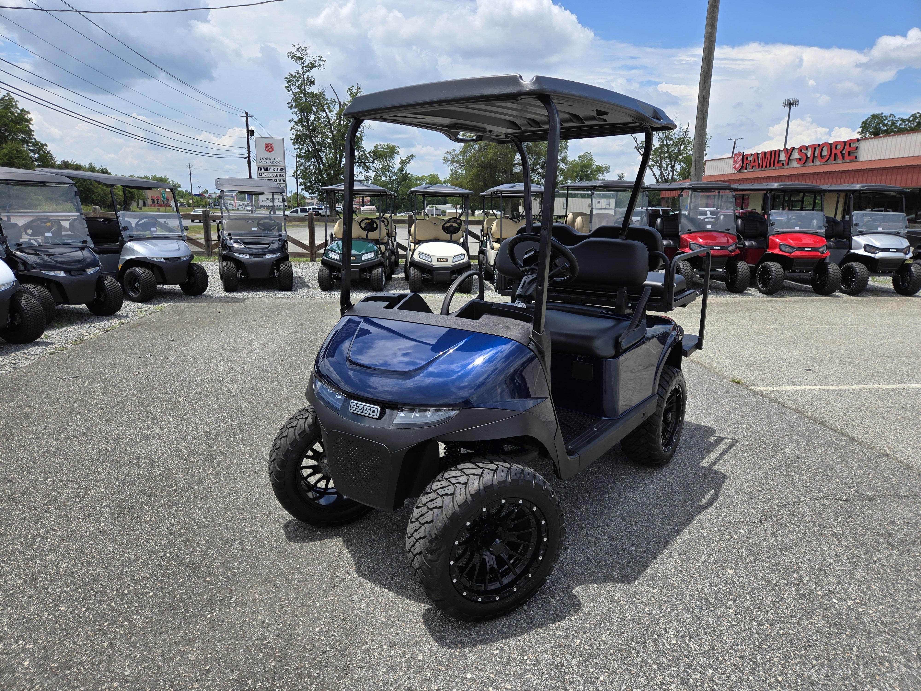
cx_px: 460
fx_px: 612
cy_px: 346
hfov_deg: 73.9
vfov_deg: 58.9
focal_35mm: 23
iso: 25
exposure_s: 1/1874
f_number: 1.8
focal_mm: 5.4
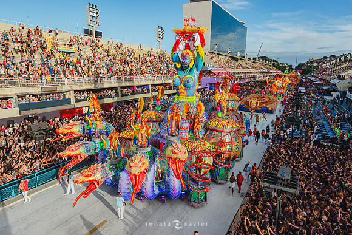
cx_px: 176
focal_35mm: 24
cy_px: 118
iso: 200
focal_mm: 24
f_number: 4
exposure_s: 1/1000
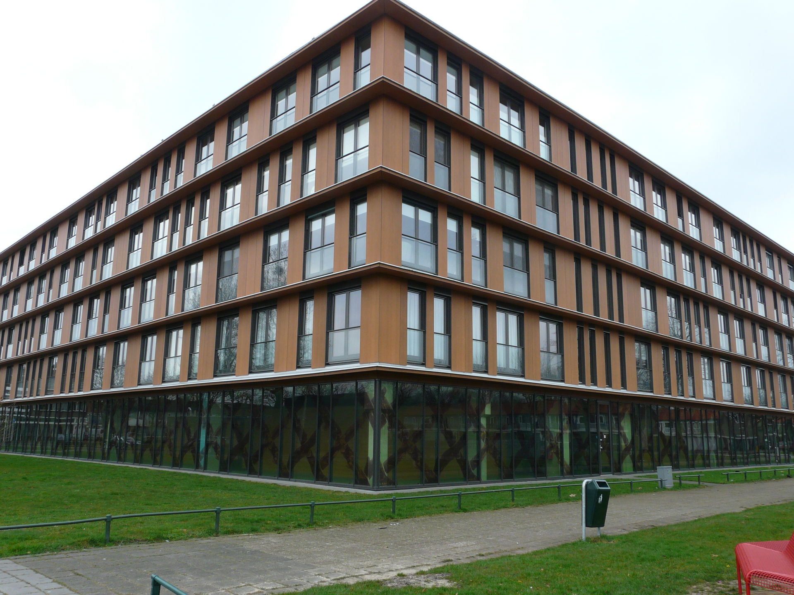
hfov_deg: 61.7
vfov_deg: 48.2
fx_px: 665
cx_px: 397
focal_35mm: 29
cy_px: 298
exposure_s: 1/125
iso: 100
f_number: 5
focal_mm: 4.7
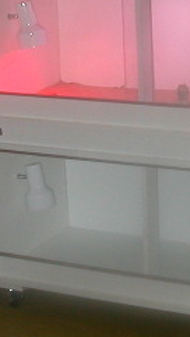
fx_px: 956
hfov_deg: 11.2
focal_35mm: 107
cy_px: 91
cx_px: 194
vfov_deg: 19.8
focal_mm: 5.6
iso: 100
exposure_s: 1/59.9
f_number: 2.7
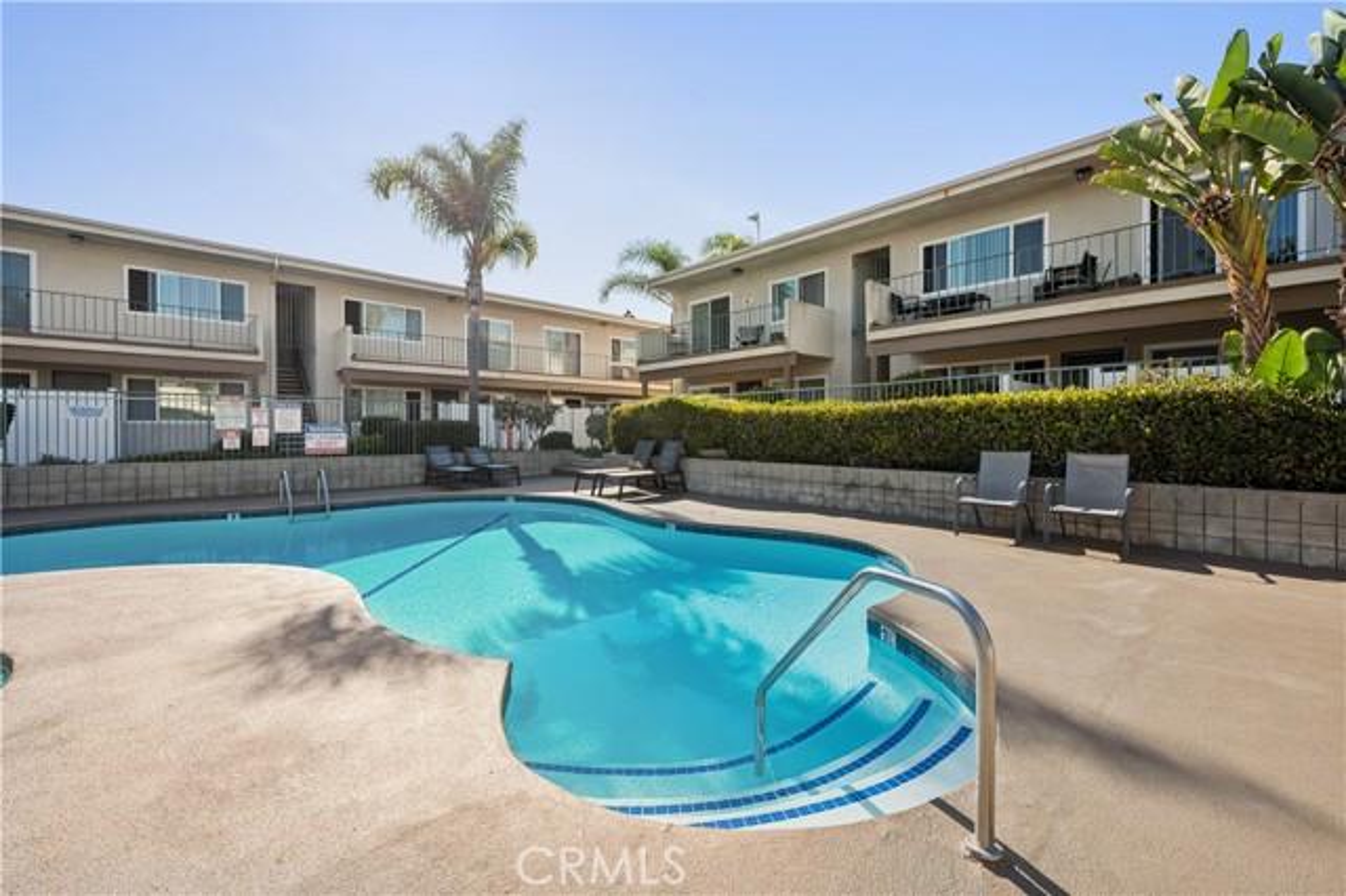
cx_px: 673
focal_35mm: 14
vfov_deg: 81.1
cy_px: 448
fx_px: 523
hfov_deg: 104.3
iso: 100
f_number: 9
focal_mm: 14
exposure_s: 1/250
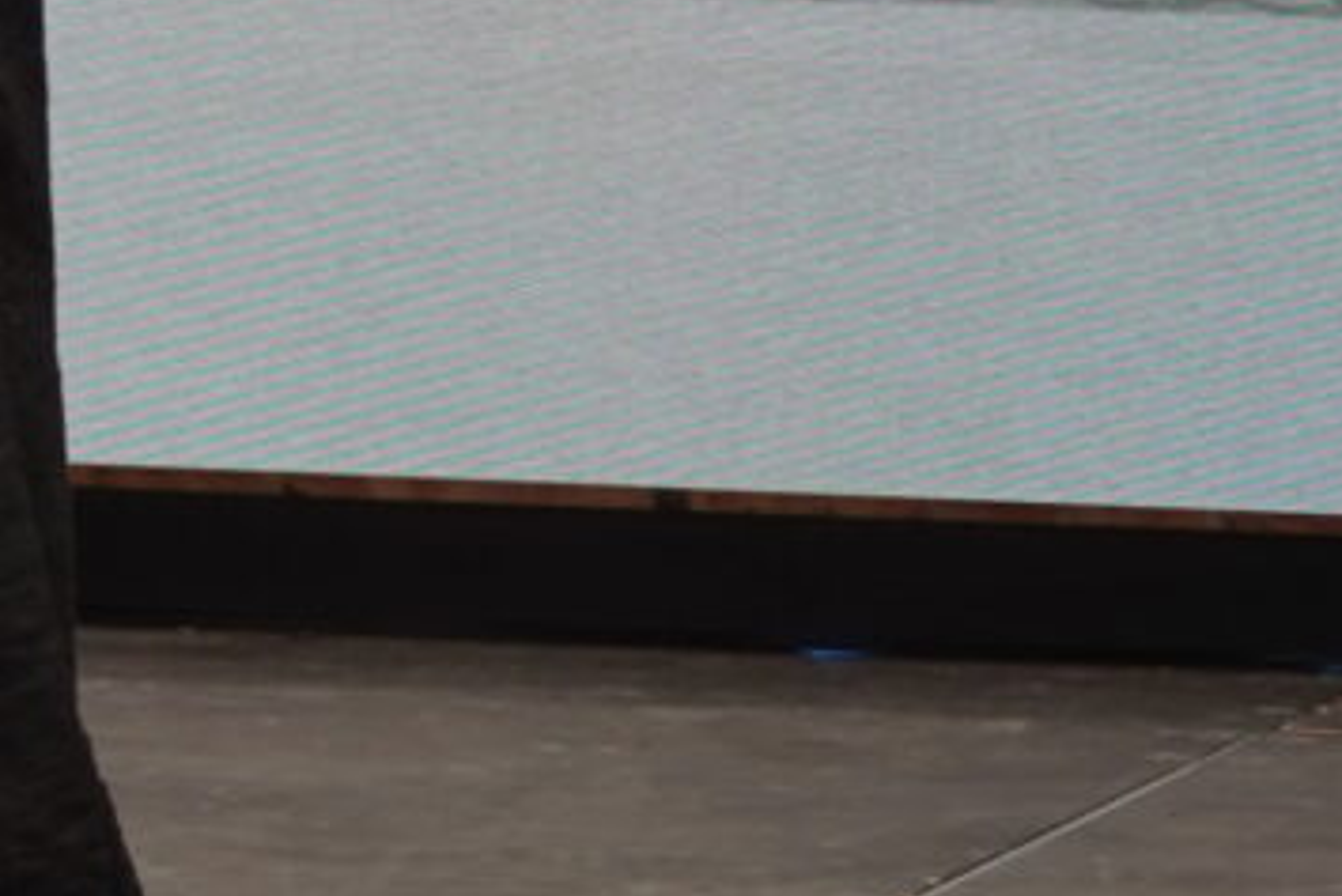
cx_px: -3361
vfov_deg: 2.1
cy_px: -1552
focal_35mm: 642
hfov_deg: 3.1
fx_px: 23941
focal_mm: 89
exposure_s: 1/100
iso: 250
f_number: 5.6
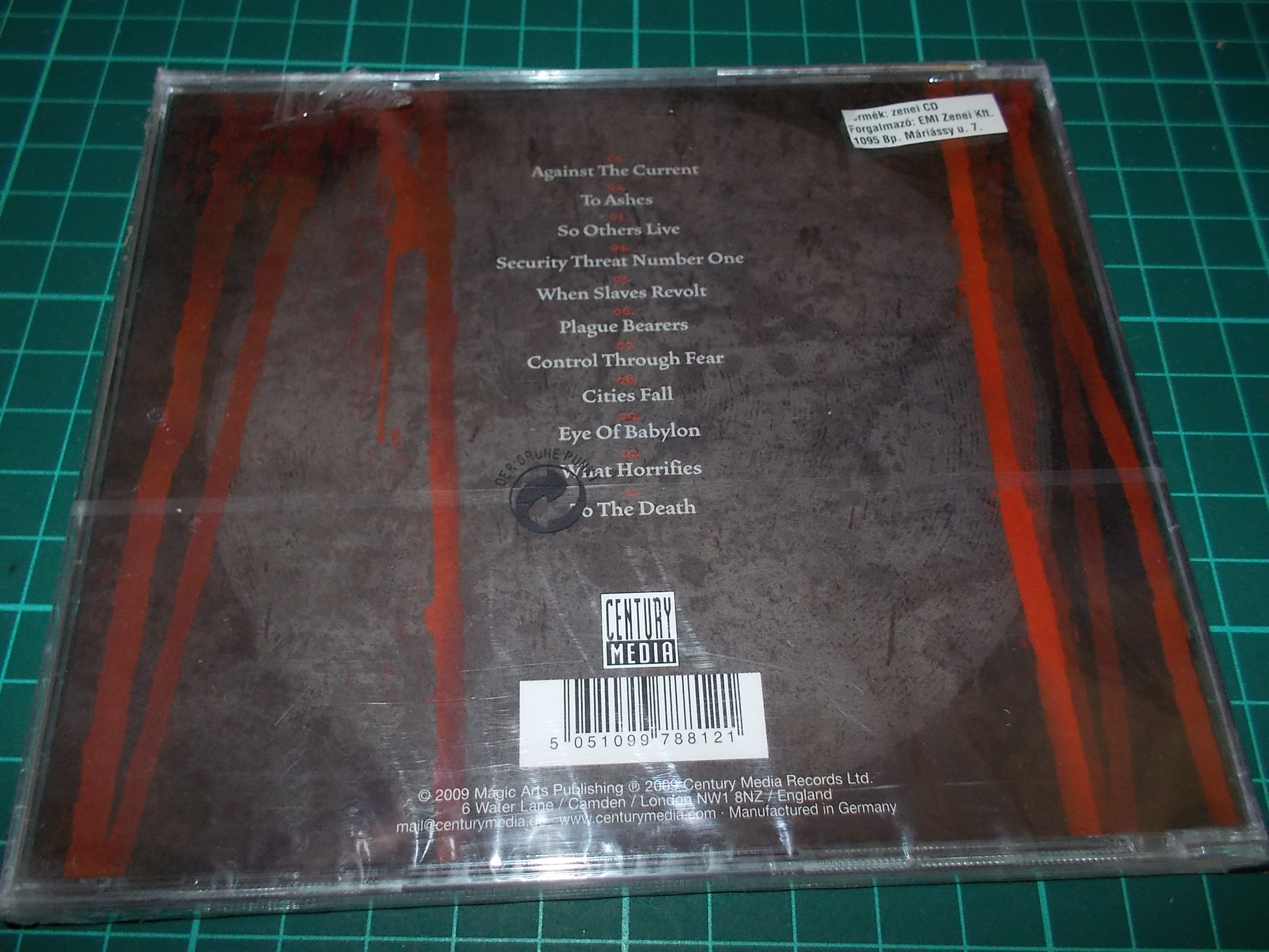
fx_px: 1063
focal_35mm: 29
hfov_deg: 61.7
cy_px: 476
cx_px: 634
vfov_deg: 48.2
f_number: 3.3
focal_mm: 4.1
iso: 200
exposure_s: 1/30
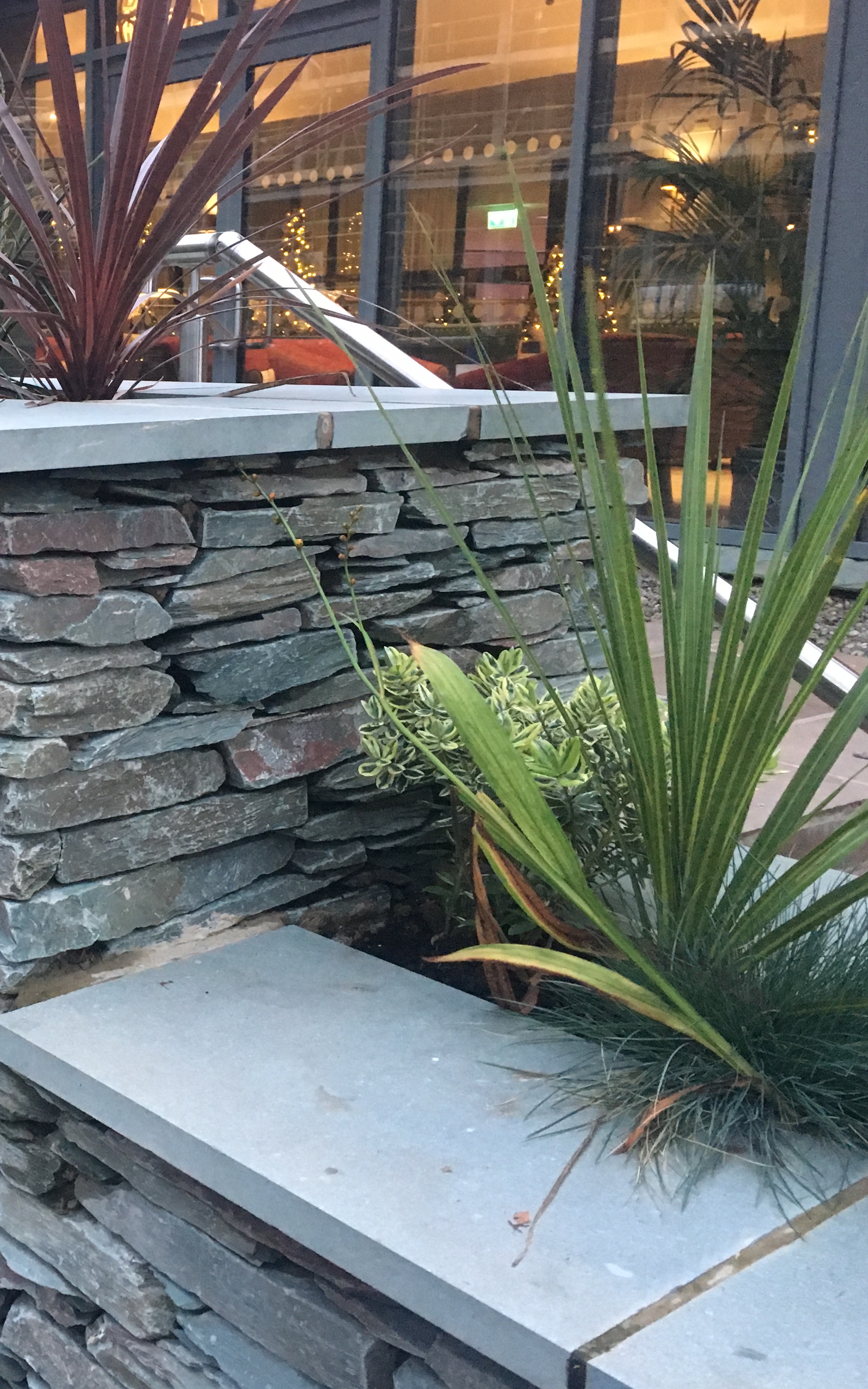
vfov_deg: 47.2
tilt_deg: -10.9
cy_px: 683
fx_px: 1590
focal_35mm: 42
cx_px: 0
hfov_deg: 28.6
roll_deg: -0.3
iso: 200
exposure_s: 1/25
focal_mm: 4.15
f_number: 2.2
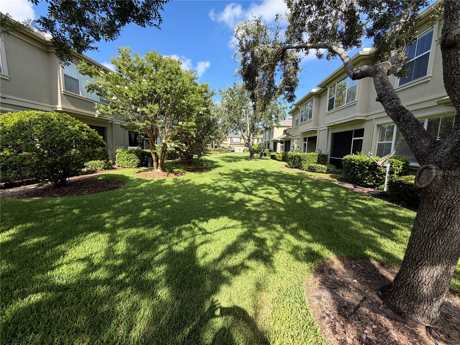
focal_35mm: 14
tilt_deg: -6.6
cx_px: 230
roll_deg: -1.1
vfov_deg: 85.7
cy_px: 172
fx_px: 186
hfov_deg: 102.1
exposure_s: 1/502
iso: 40
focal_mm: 2.22
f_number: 2.2
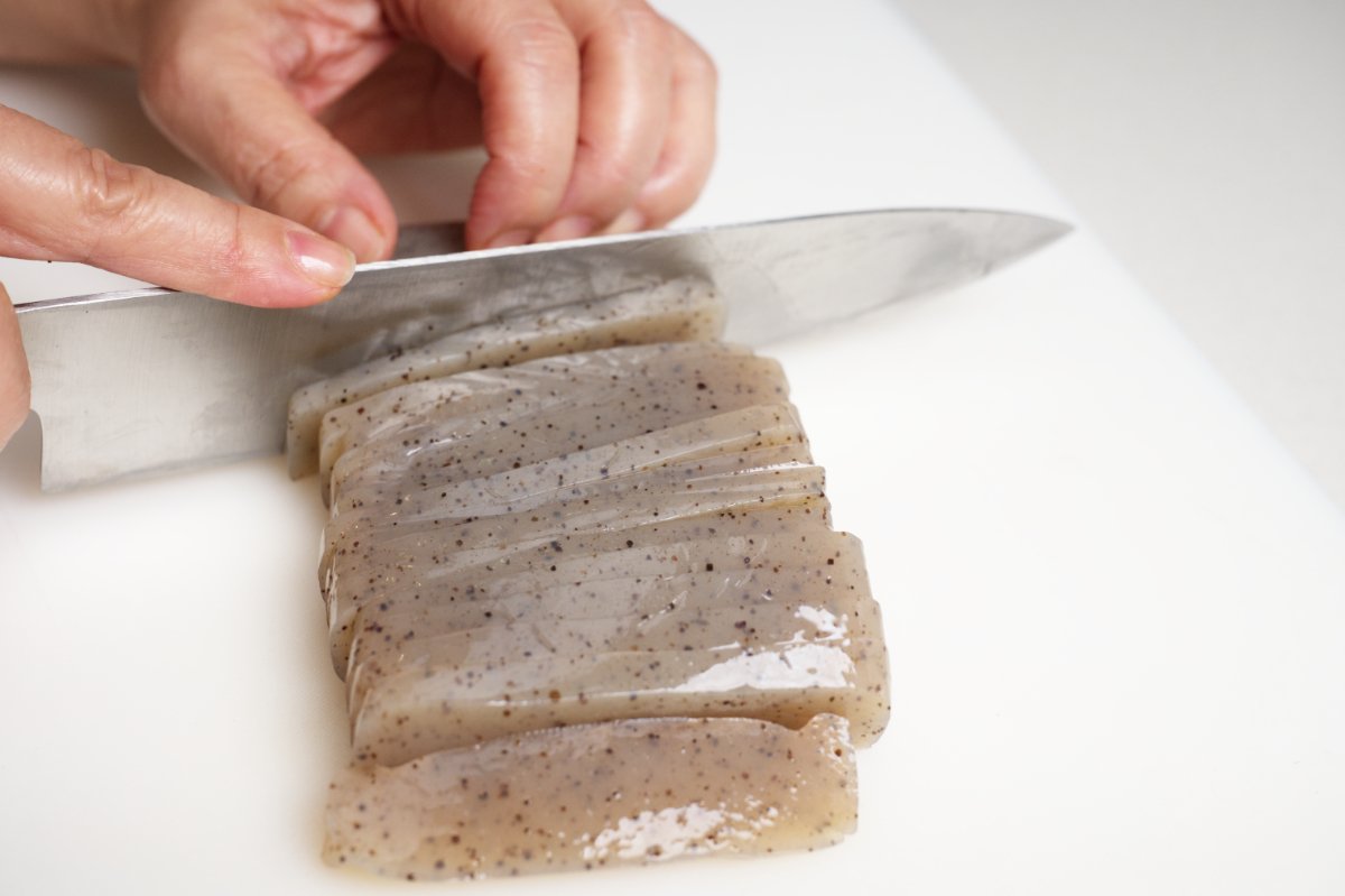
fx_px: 2353
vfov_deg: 21.6
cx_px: 672
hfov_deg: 31.9
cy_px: 448
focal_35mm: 63
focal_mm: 63
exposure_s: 1/1600
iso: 1000
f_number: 8
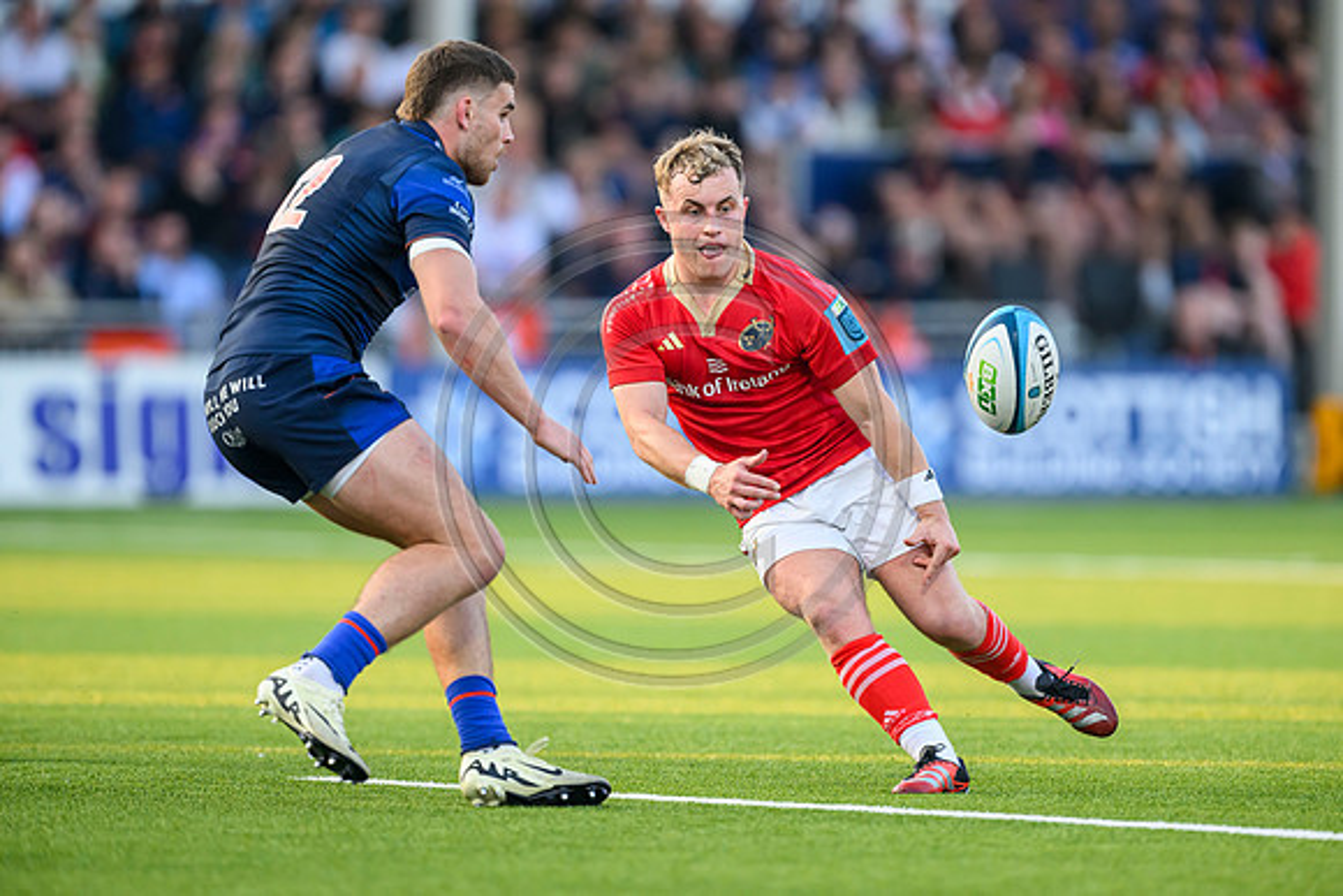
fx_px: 14925
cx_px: 672
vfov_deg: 3.4
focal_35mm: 400
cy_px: 448
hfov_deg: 5.2
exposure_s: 1/2000
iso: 2000
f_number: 3.5
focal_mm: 400
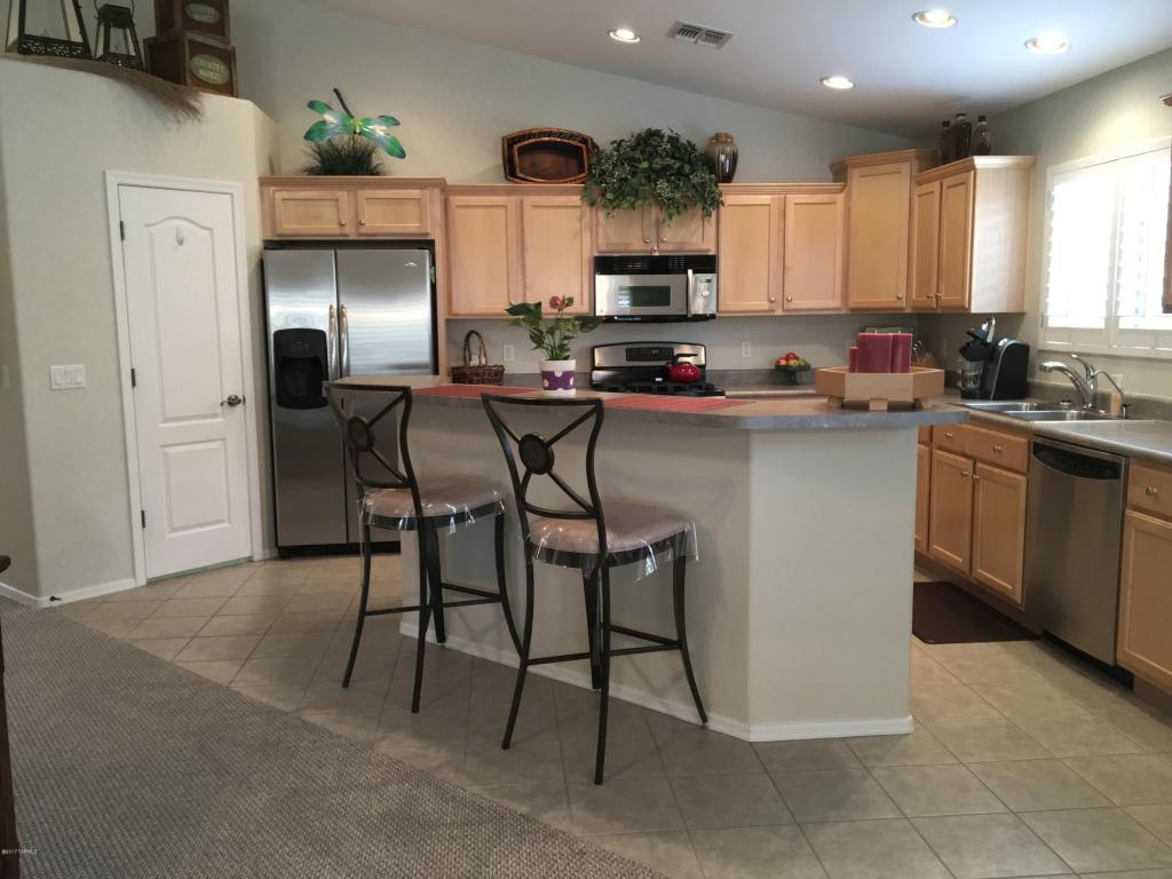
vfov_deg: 48.2
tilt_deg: -7.1
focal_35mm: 29
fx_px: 982
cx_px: 586
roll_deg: +0.6
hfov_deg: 61.7
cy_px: 440
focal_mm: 4.15
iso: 125
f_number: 2.2
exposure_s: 1/30
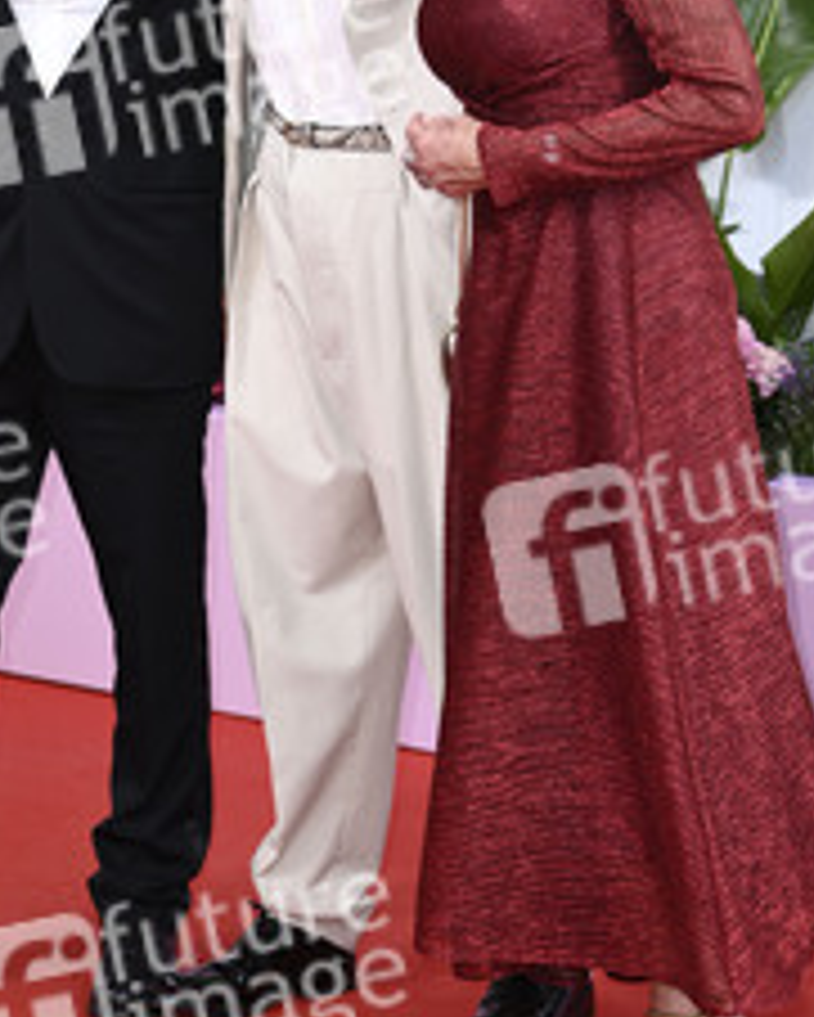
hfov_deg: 11.4
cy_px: 306
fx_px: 4093
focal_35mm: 136
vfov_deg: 14.1
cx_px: 306
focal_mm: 82
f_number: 5.6
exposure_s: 1/250
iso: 640
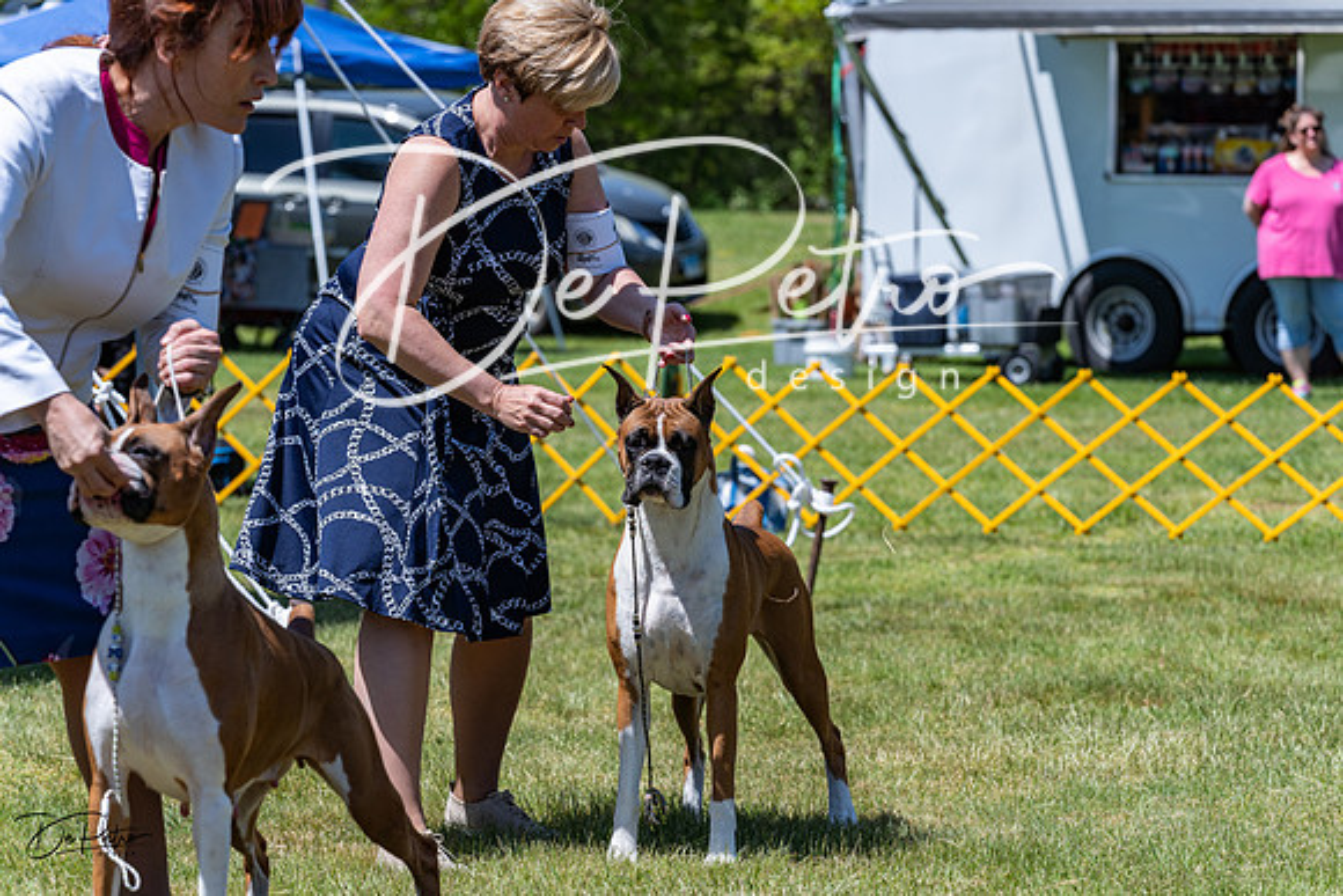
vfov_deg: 10.3
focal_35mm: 133
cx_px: 672
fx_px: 4963
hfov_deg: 15.4
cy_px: 448
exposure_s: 1/640
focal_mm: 133
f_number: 6.3
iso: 160
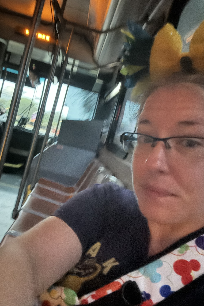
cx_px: 87
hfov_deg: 41.0
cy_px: 157
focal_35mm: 32
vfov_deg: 58.7
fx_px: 272
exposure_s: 1/7
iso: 3200
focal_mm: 2.69
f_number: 1.9
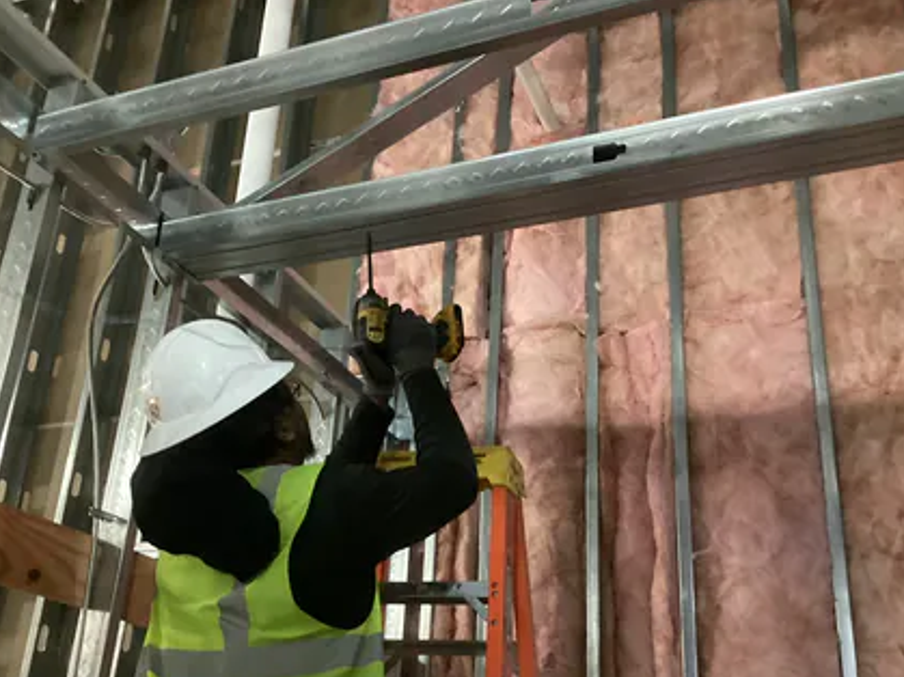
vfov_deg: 38.5
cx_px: 434
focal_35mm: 37
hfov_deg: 50.1
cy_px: 396
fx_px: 966
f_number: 2.4
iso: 800
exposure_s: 1/24
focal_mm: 3.3
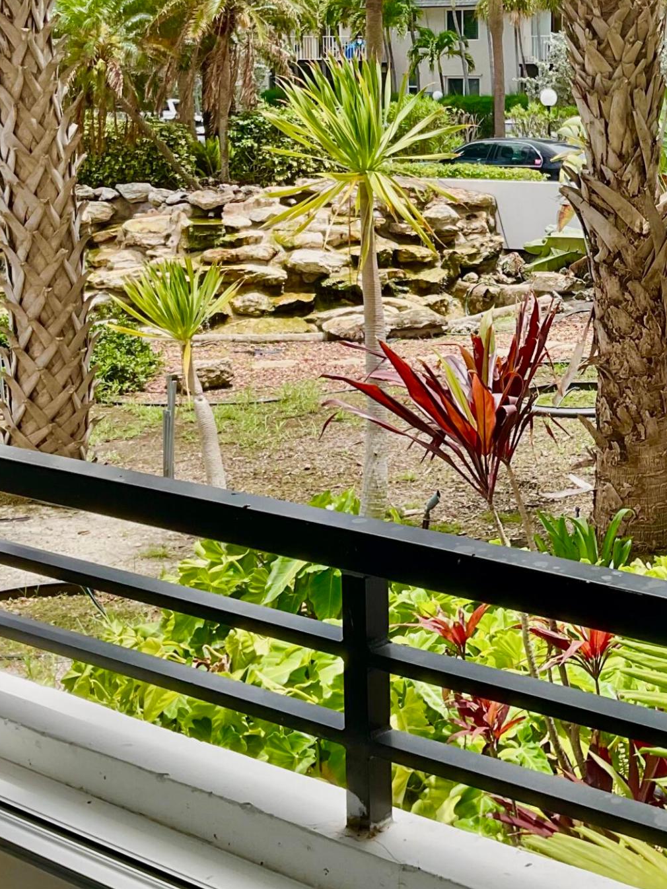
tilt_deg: -7.6
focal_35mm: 62
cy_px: 282
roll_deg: -0.3
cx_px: 645
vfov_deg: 30.9
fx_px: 1593
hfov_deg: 22.8
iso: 16
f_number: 1.8
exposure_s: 1/944
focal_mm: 3
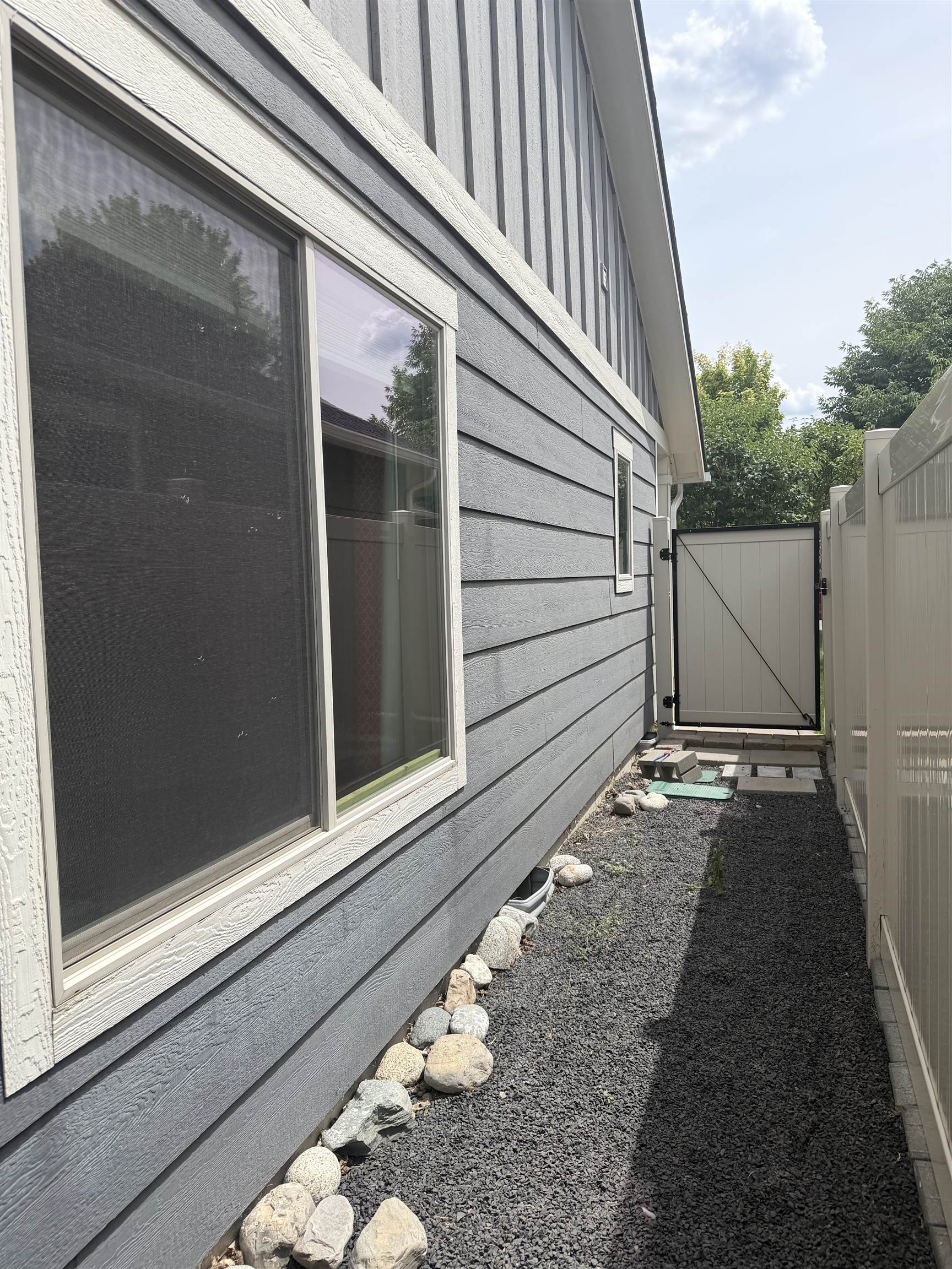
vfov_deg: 71.6
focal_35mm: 24
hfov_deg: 56.8
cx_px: 476
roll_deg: +1.9
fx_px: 880
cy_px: 634
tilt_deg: -2.3
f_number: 1.78
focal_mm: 6.76
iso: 80
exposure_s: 1/3953
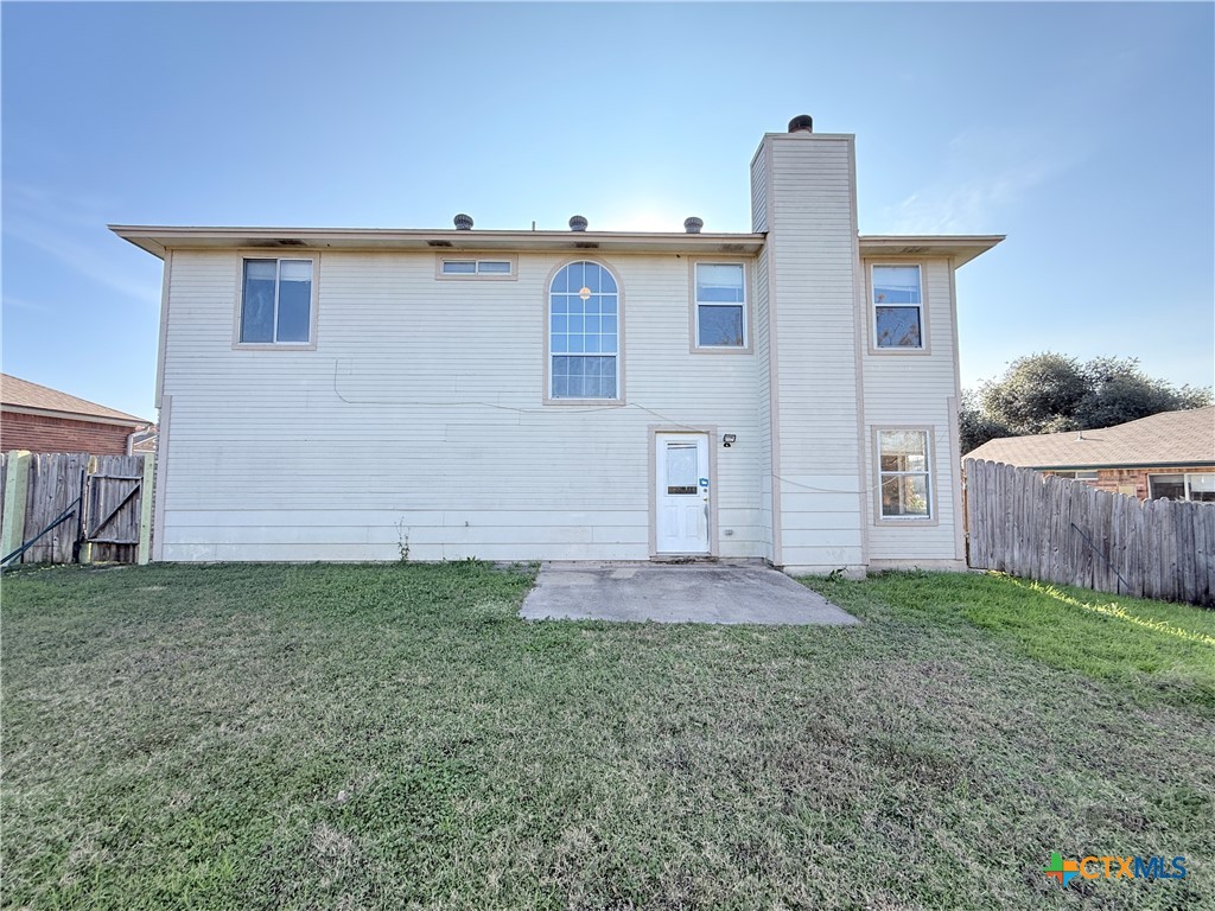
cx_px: 608
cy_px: 456
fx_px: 491
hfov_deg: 102.1
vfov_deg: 85.7
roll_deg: +0.3
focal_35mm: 14
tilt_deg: +4.7
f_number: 2.2
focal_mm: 2.22
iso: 50
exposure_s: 1/433
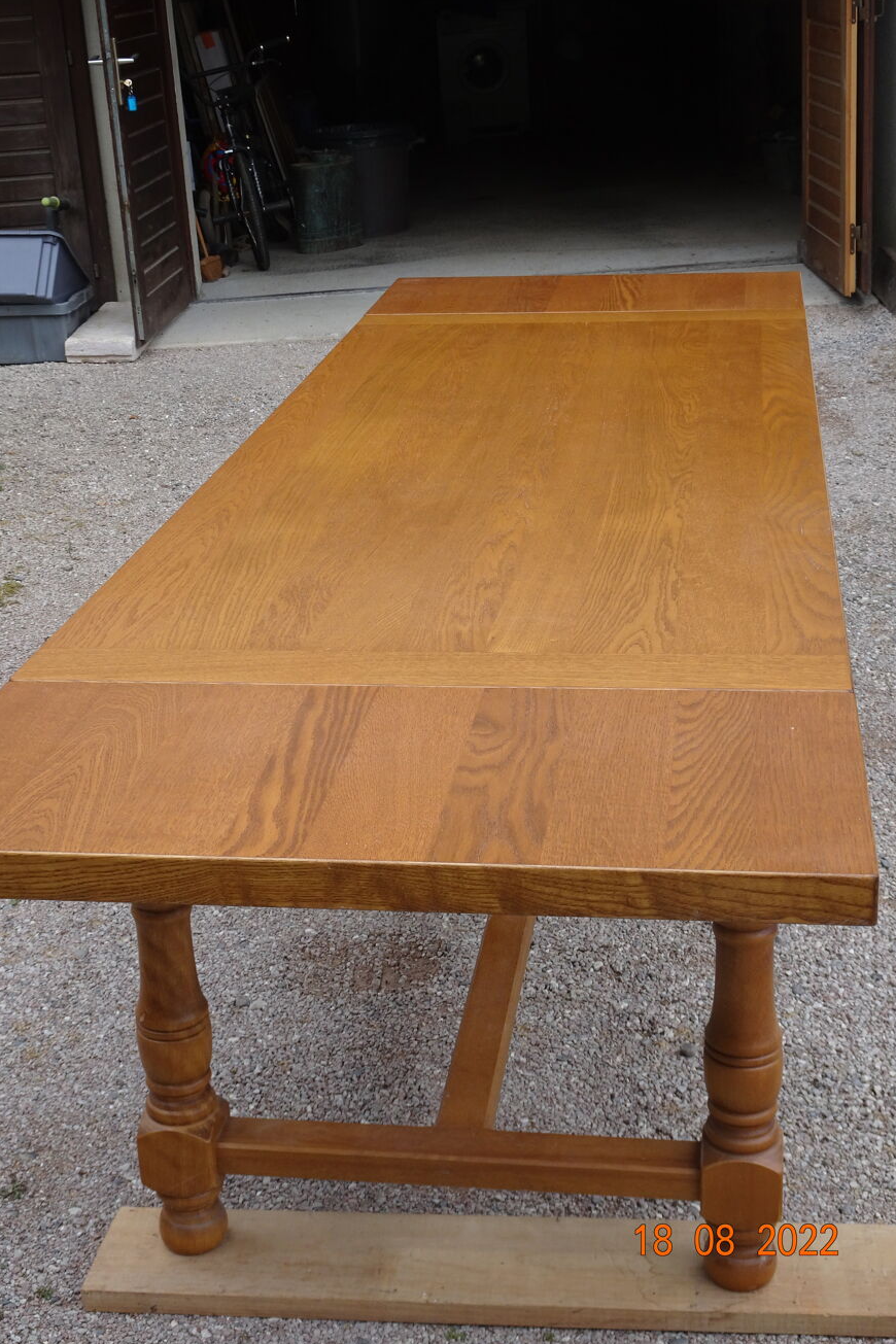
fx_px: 1904
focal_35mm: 51
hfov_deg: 26.5
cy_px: 666
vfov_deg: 38.9
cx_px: 414
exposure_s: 1/160
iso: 80
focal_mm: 8.18
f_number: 4.5
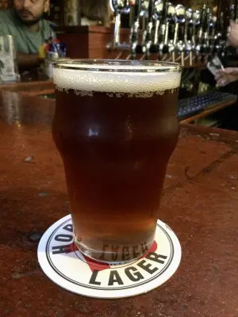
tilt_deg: -21.2
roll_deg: -1.7
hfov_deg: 45.4
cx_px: 119
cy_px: 158
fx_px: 284
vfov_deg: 58.4
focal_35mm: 31
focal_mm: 3.3
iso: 320
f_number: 2.4
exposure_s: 1/17
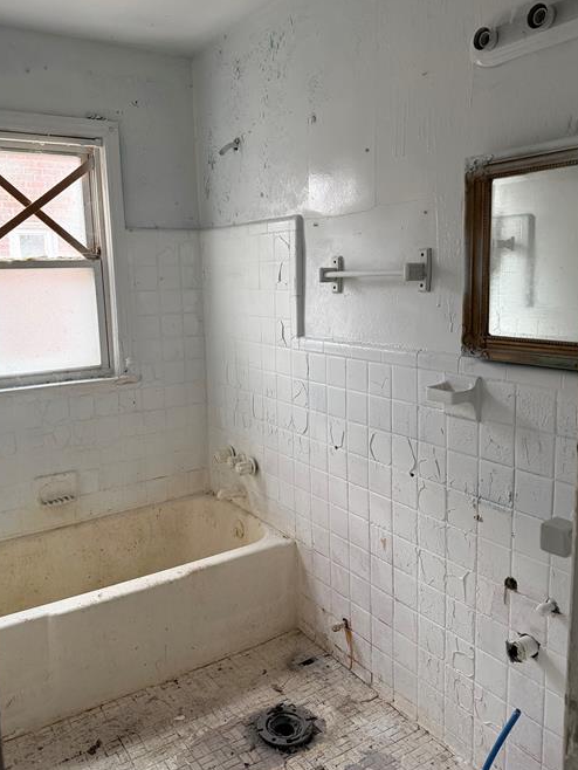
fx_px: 623
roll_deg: +1.0
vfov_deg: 63.4
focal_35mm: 28
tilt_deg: -9.2
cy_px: 370
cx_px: 268
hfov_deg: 49.7
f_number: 1.78
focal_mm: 6.76
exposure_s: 1/60
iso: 320
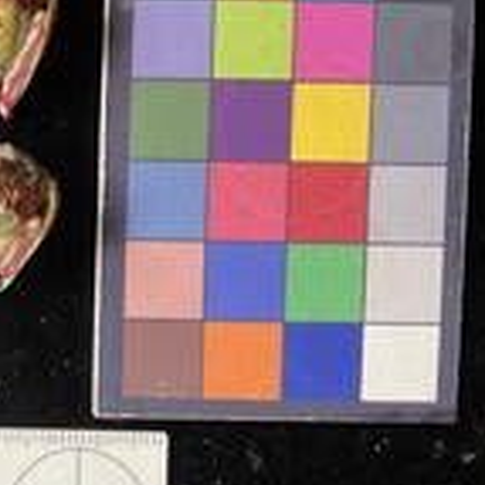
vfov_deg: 27.3
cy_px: 226
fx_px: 999
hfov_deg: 25.0
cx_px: -71
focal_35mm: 63
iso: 125
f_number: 1.8
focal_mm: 3
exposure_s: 1/60
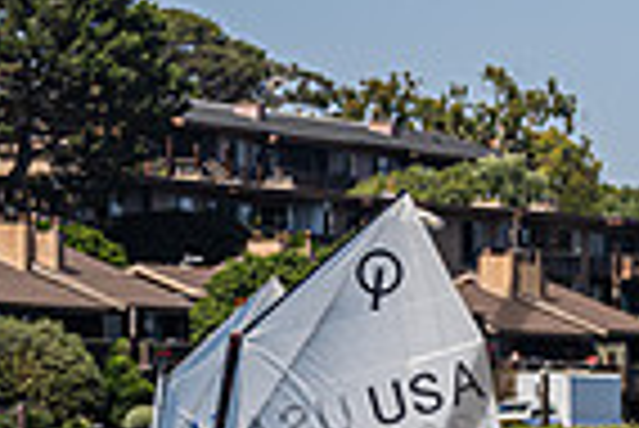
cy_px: 684
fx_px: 5490
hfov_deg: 6.5
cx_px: 1165
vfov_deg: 4.4
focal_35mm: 309
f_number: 6
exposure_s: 1/1000
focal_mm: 62
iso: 250
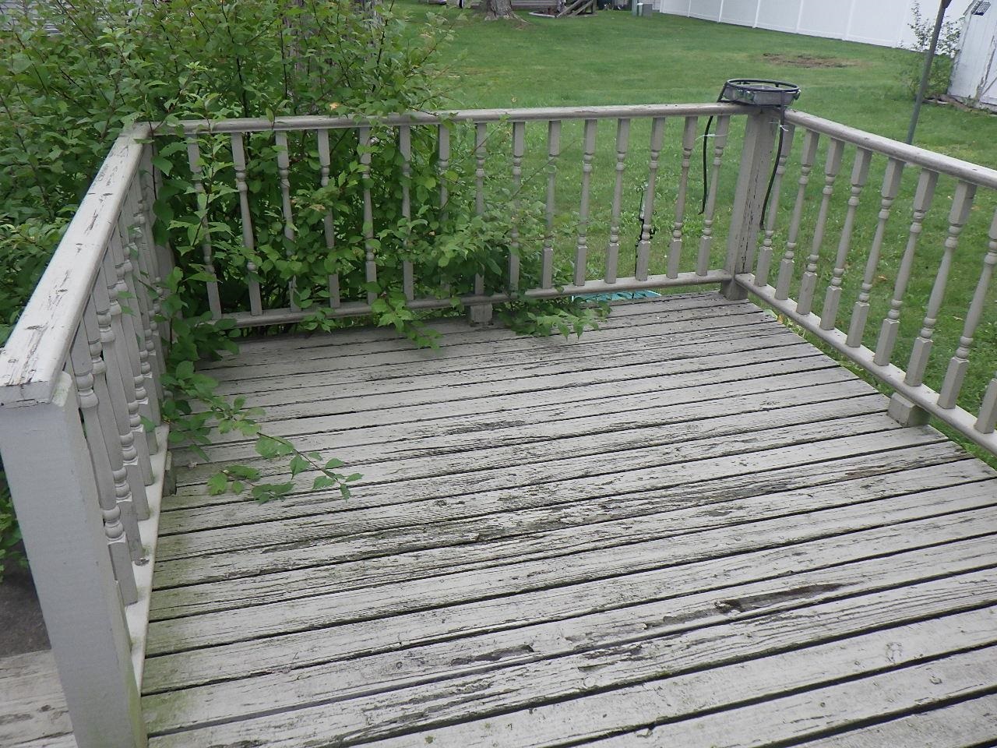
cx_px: 498
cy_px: 374
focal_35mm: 28
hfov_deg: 63.4
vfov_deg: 49.7
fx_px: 806
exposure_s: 1/160
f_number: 4.2
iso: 125
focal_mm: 5
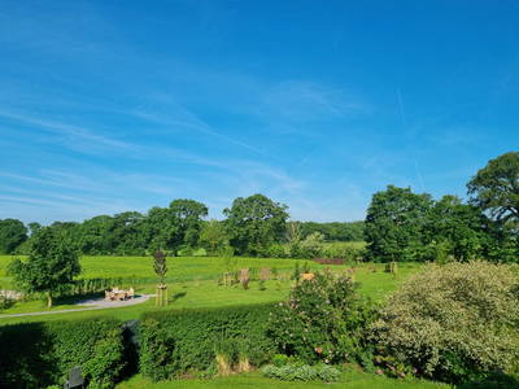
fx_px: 390
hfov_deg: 67.3
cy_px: 194
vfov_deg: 53.1
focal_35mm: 26
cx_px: 260
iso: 50
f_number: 1.8
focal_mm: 5.4
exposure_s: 1/3744
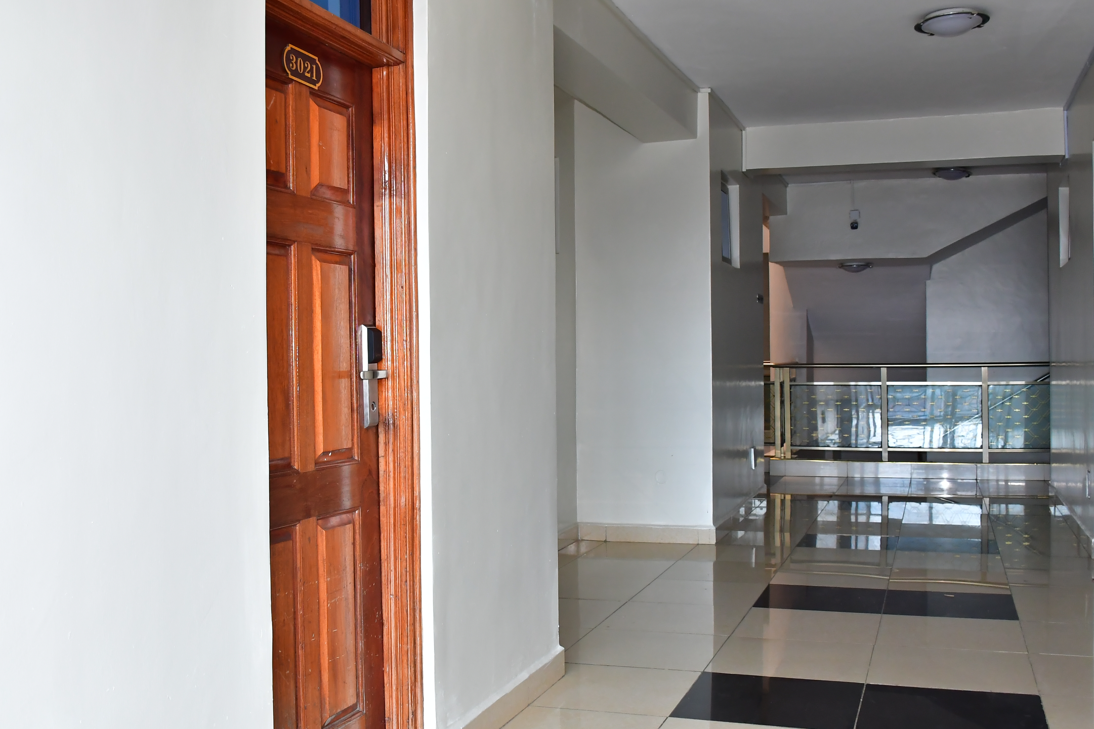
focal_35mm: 40
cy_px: 364
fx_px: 1215
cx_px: 547
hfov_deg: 48.5
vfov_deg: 33.4
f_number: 5.6
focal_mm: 20
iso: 1000
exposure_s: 1/60
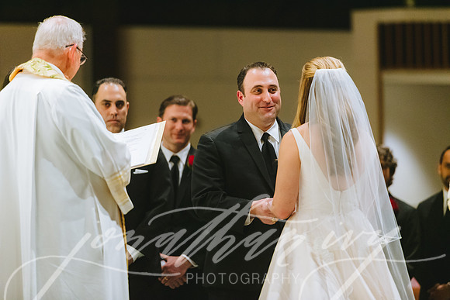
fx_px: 2500
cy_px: 150
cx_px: 225
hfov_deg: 10.3
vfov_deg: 6.9
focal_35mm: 200
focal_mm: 200
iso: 3200
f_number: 2.8
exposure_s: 1/400
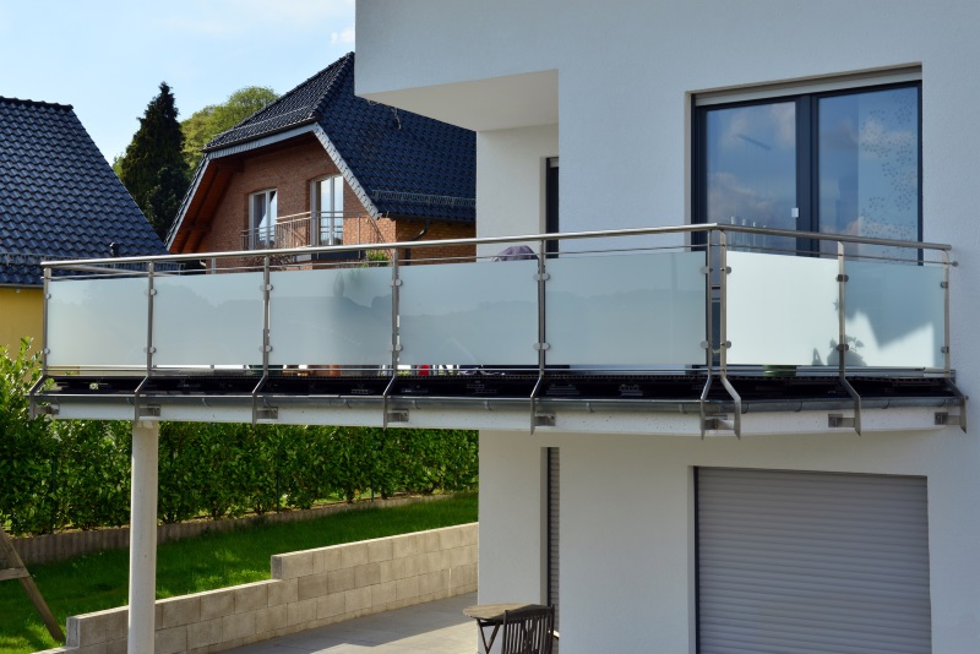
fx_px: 1307
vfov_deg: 28.1
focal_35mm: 48
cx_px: 490
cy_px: 327
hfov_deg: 41.1
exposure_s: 1/100
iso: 200
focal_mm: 48
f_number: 18
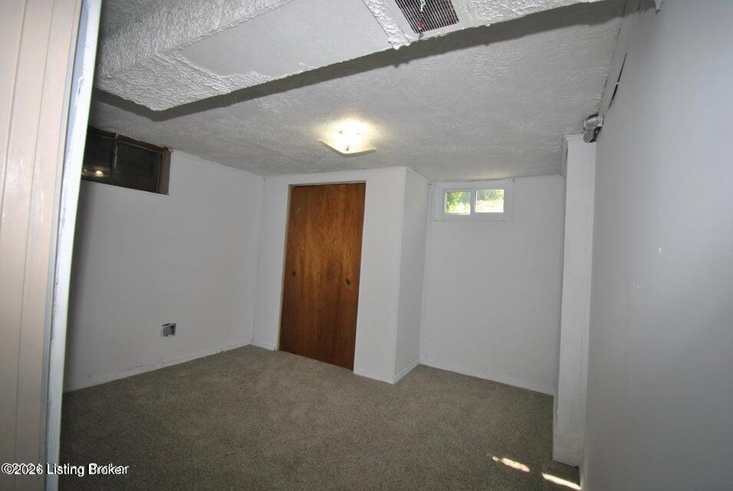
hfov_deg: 100.3
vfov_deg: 77.5
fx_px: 306
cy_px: 246
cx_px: 366
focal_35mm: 15
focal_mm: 10
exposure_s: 1/60
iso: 200
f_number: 4.5
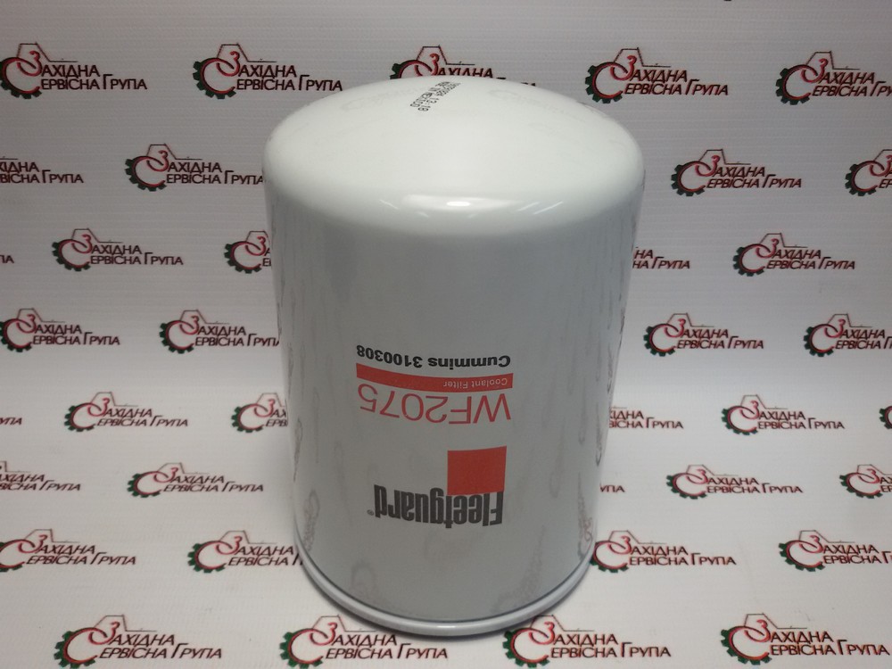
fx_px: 799
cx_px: 446
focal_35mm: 31
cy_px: 334
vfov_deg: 45.4
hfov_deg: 58.4
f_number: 2.4
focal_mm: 2.93
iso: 80
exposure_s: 1/100
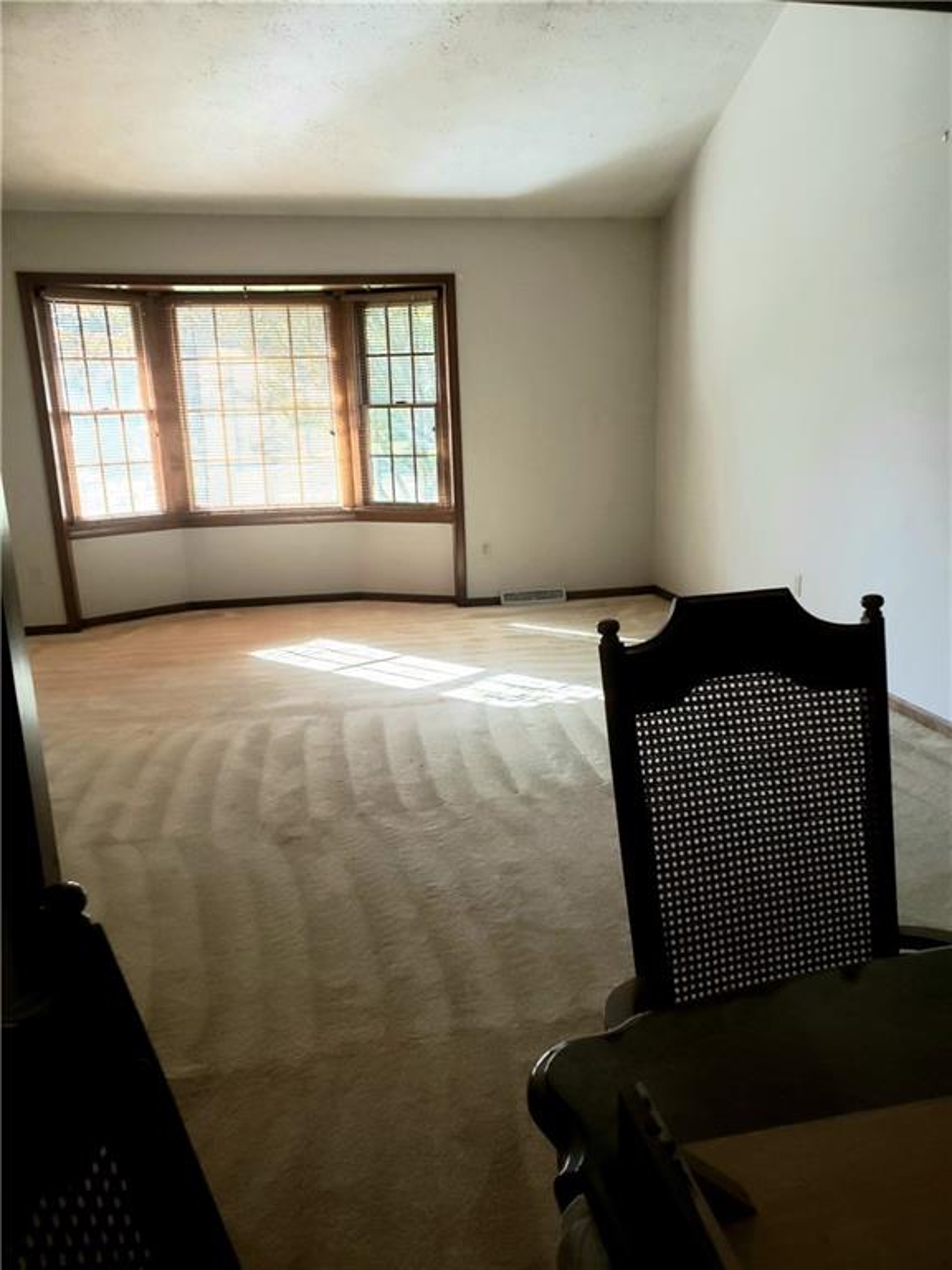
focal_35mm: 26
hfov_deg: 53.1
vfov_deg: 67.3
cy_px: 635
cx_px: 476
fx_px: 953
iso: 320
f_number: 2.4
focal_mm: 4.3
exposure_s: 1/60
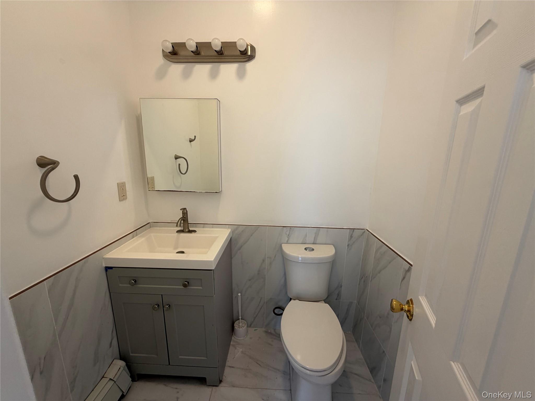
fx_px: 216
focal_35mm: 14
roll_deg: +0.1
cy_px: 200
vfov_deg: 85.7
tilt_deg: -12.1
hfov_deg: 102.1
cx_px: 268
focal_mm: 2.22
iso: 125
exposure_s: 1/120
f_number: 2.2
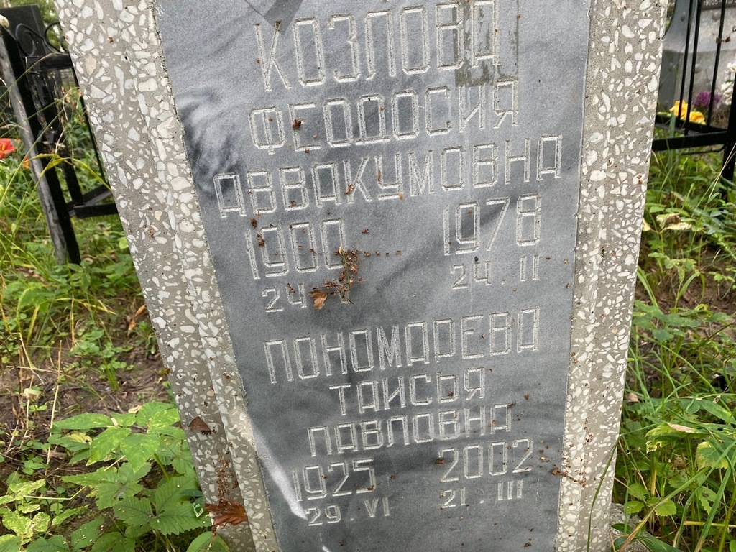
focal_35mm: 26
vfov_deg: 53.1
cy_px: 276
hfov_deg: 67.3
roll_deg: +6.6
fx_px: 553
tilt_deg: -23.6
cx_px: 368
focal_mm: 4.25
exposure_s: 1/121
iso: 80
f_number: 1.8
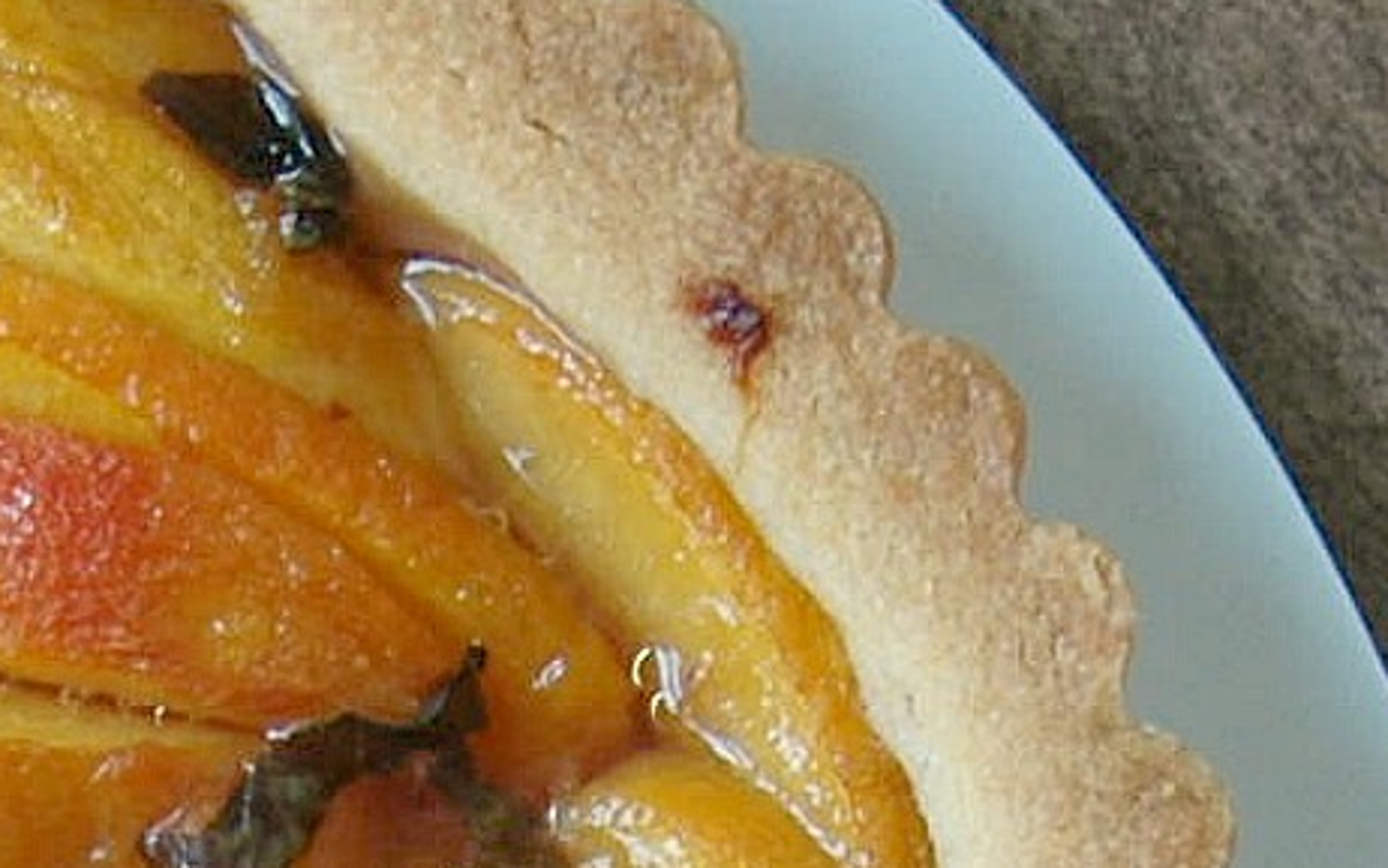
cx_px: 189
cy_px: 1736
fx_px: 14037
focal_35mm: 371
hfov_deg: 5.7
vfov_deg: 3.5
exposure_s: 1/40
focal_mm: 40
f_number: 4.8
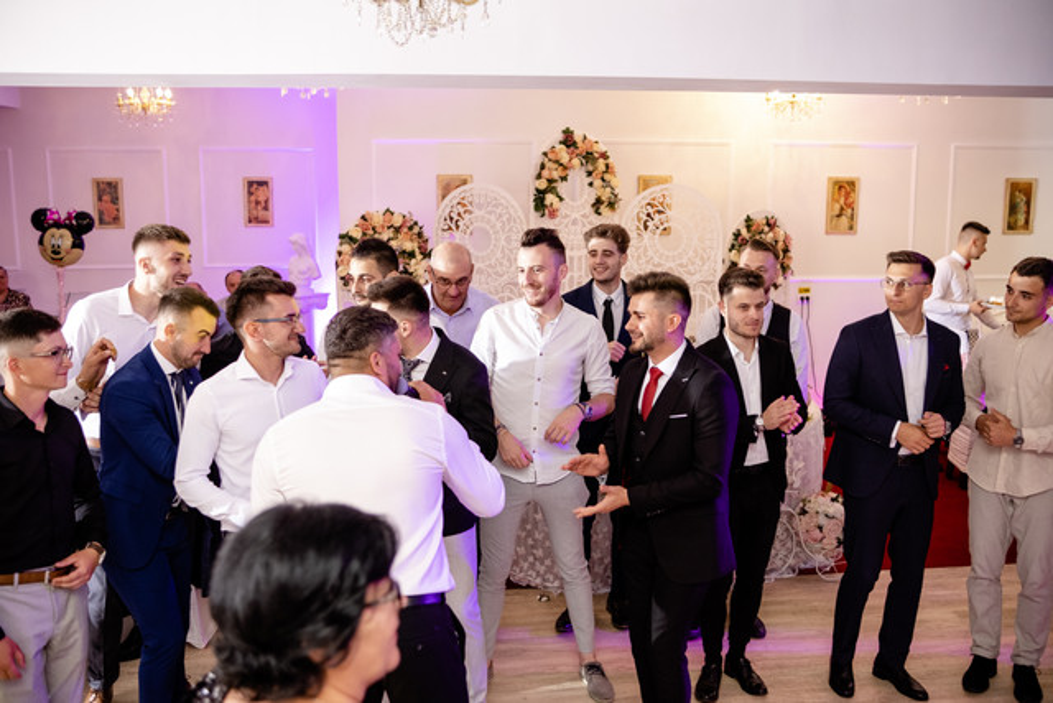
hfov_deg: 54.4
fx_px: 1024
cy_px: 352
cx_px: 526
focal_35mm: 35
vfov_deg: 37.9
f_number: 2
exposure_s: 1/200
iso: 1000
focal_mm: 23
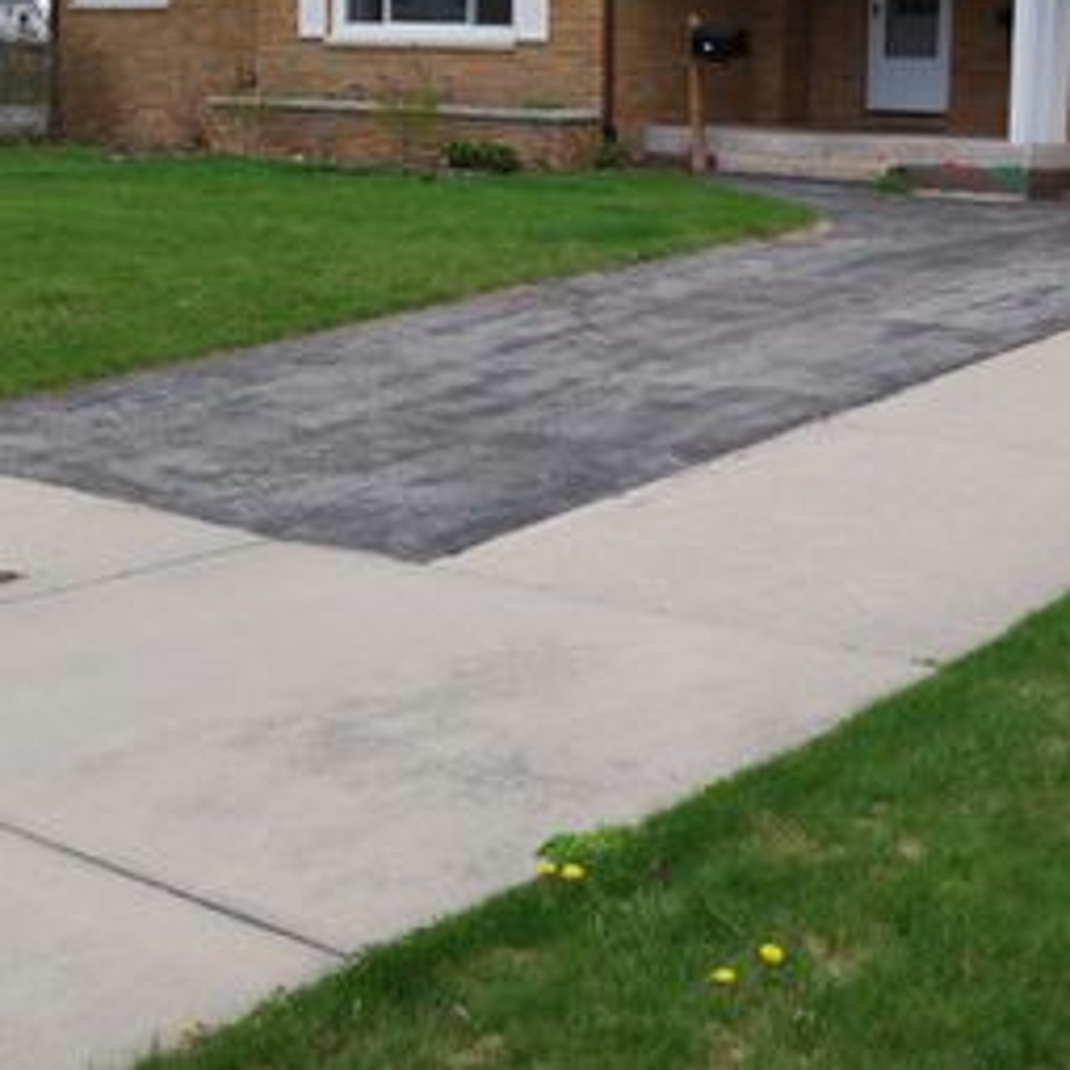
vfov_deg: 28.5
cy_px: 376
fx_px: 2098
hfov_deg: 28.3
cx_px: 780
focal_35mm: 60
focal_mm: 24
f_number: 6.3
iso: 100
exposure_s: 1/160
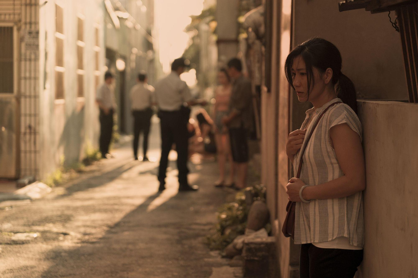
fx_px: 1184
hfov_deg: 20.0
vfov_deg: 13.4
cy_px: 139
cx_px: 209
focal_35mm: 102
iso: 1600
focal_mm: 102
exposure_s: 1/1250
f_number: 4
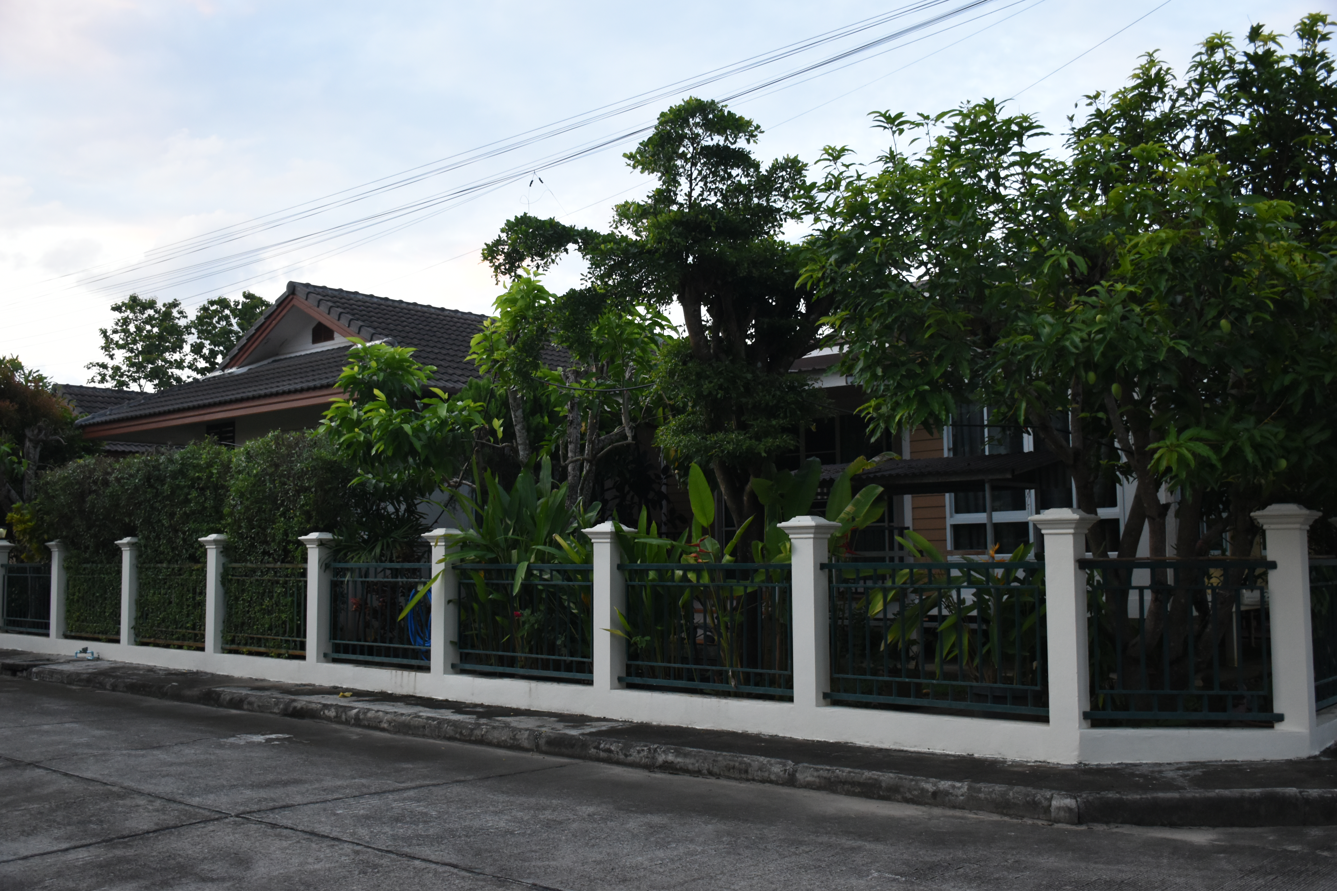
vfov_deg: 38.4
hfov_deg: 55.1
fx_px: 1281
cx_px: 668
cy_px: 446
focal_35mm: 34
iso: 1000
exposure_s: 1/100
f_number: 3.8
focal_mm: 23
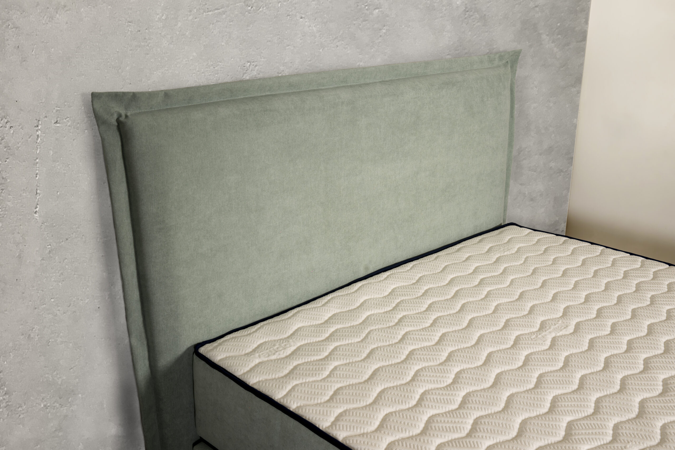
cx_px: 338
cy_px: 225
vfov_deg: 37.9
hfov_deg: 54.4
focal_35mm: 35
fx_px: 656
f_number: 8
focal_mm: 35
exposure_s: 1/60
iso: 320
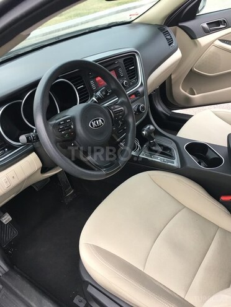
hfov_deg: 48.2
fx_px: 258
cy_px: 154
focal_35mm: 29
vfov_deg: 61.7
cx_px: 116
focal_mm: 4.15
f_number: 2.2
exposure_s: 1/33
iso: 50
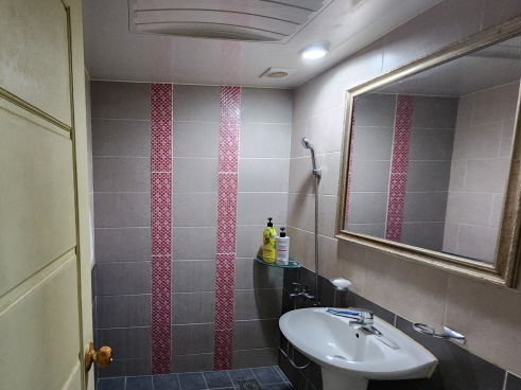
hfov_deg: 84.7
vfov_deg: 71.3
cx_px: 174
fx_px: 271
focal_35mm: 18
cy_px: 218
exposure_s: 1/30
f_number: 2.2
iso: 640
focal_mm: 2.2
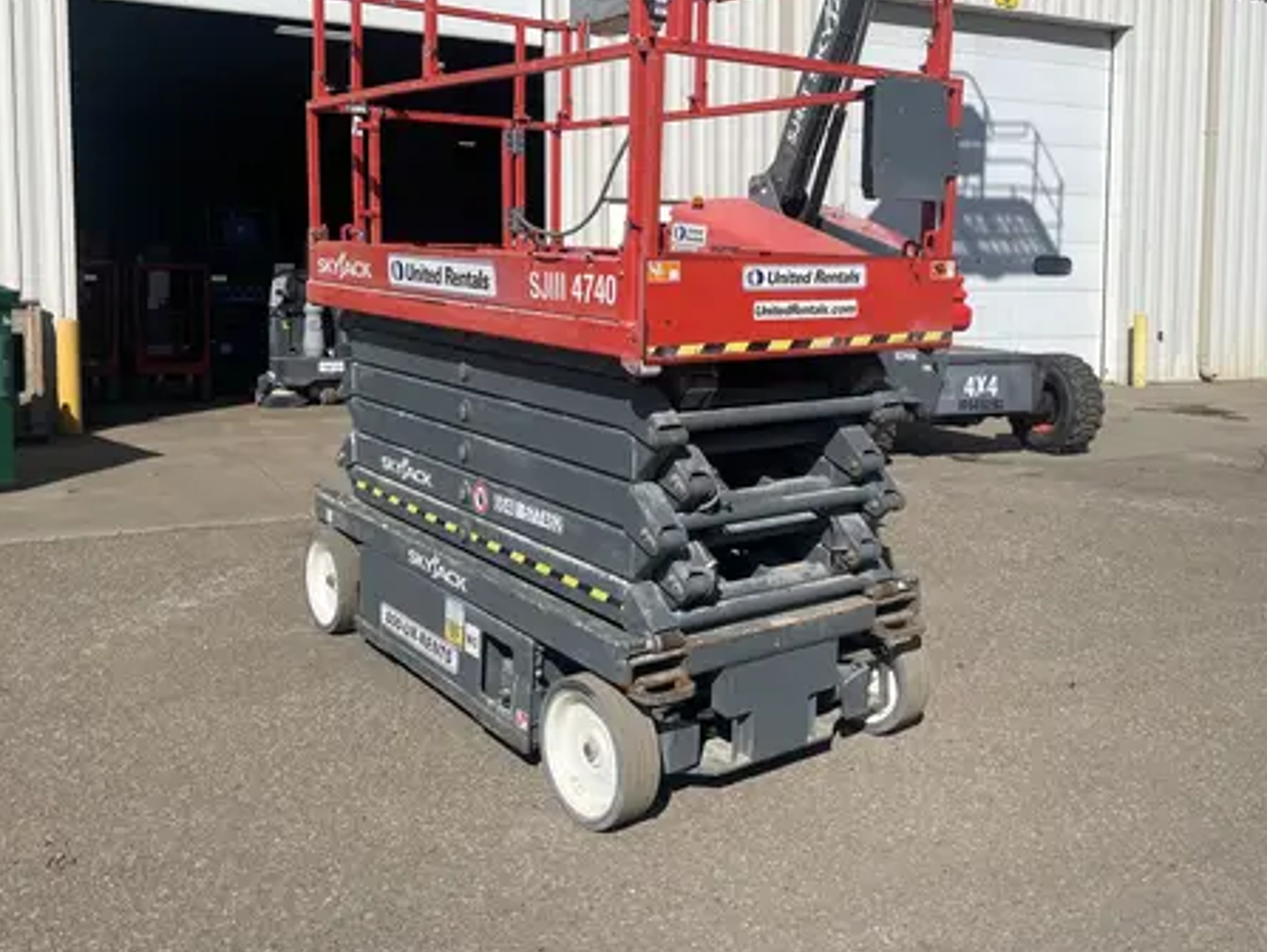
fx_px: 1172
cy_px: 384
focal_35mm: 32
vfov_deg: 44.0
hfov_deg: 56.8
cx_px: 655
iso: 32
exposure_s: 1/6494
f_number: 1.6
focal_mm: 4.2
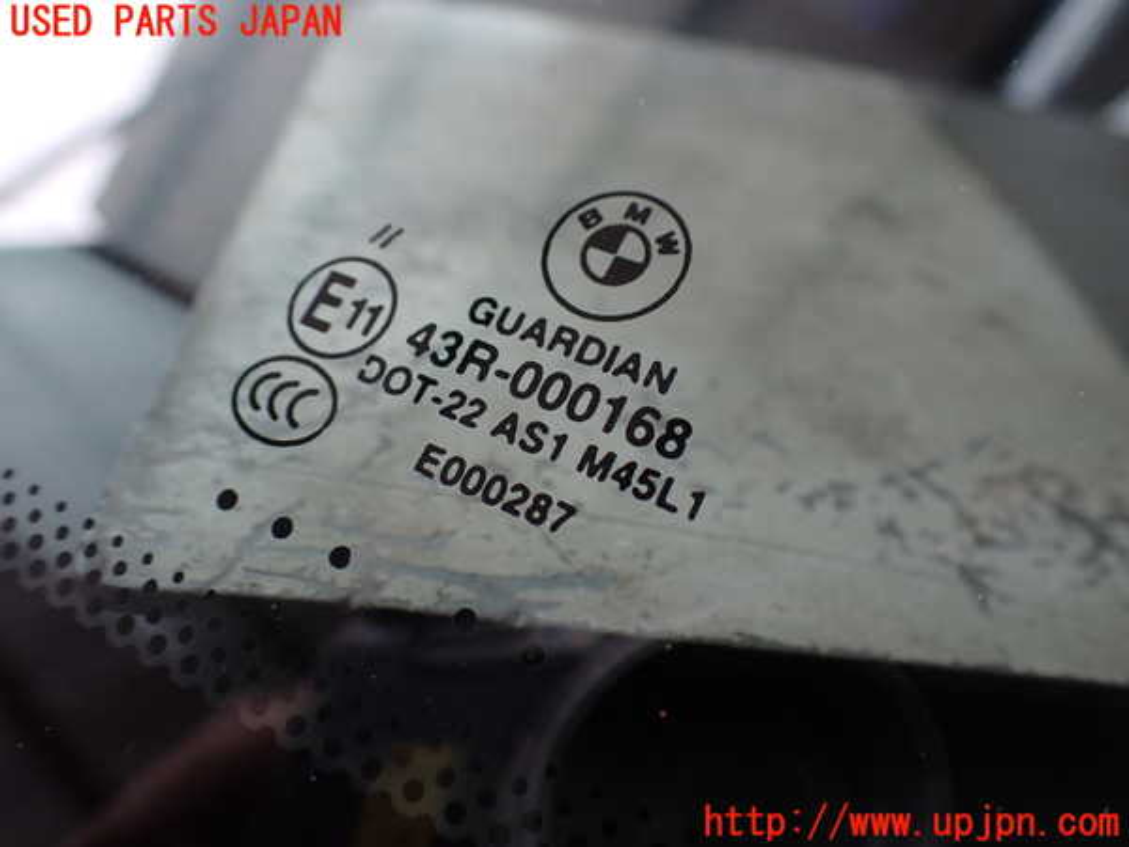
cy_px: 424
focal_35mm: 30
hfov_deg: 60.0
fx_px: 978
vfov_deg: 46.8
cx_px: 564
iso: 100
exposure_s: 1/200
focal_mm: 5.4
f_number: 2.3
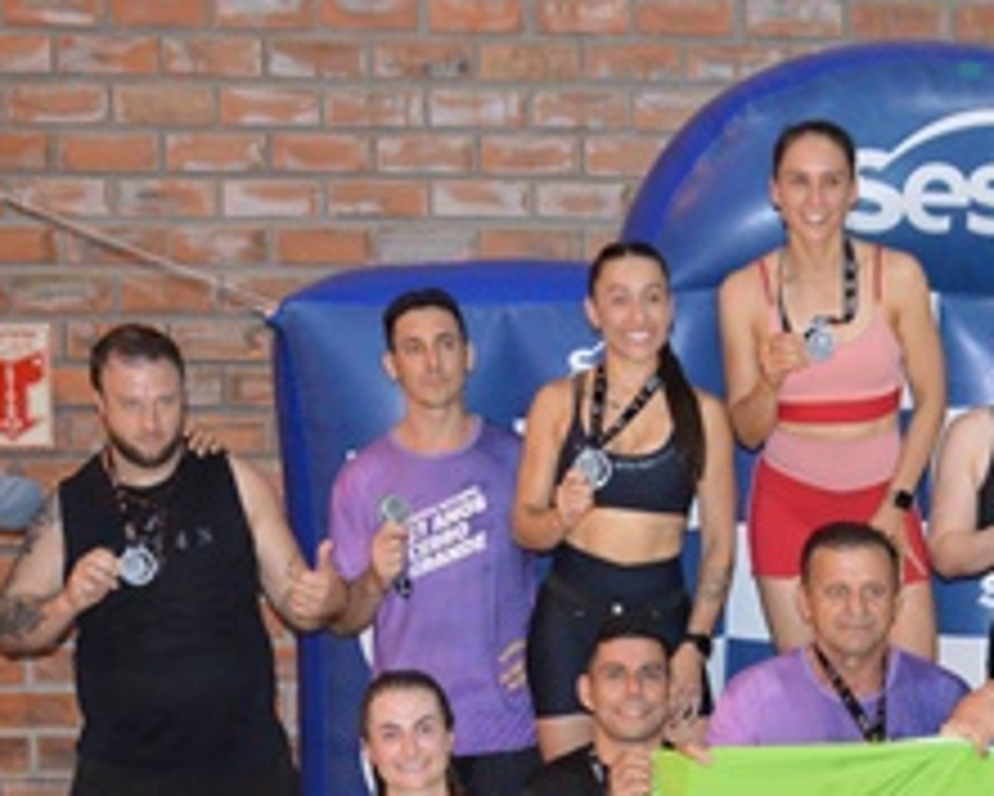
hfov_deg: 22.3
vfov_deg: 17.9
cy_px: 780
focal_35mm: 84
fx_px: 2472
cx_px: 859
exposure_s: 1/60
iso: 1100
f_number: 3.8
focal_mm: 22
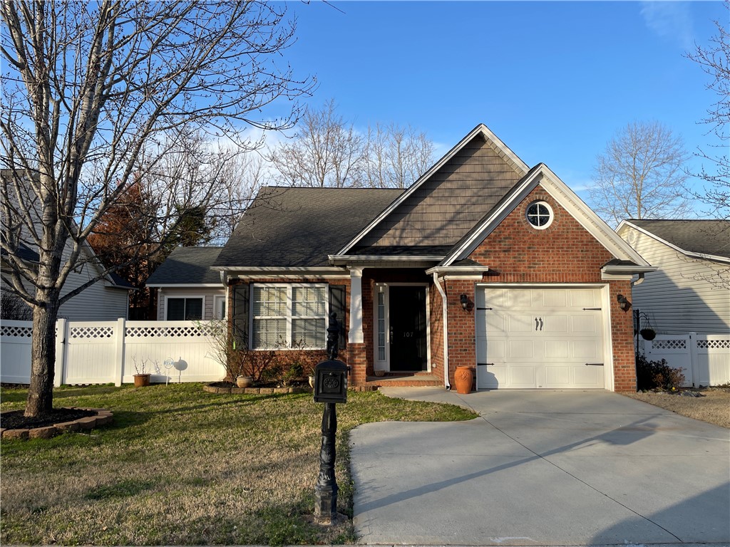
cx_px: 365
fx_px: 548
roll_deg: +1.8
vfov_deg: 53.1
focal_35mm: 26
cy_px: 274
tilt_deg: +5.1
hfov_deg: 67.3
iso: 32
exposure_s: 1/1742
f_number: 1.6
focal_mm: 4.2
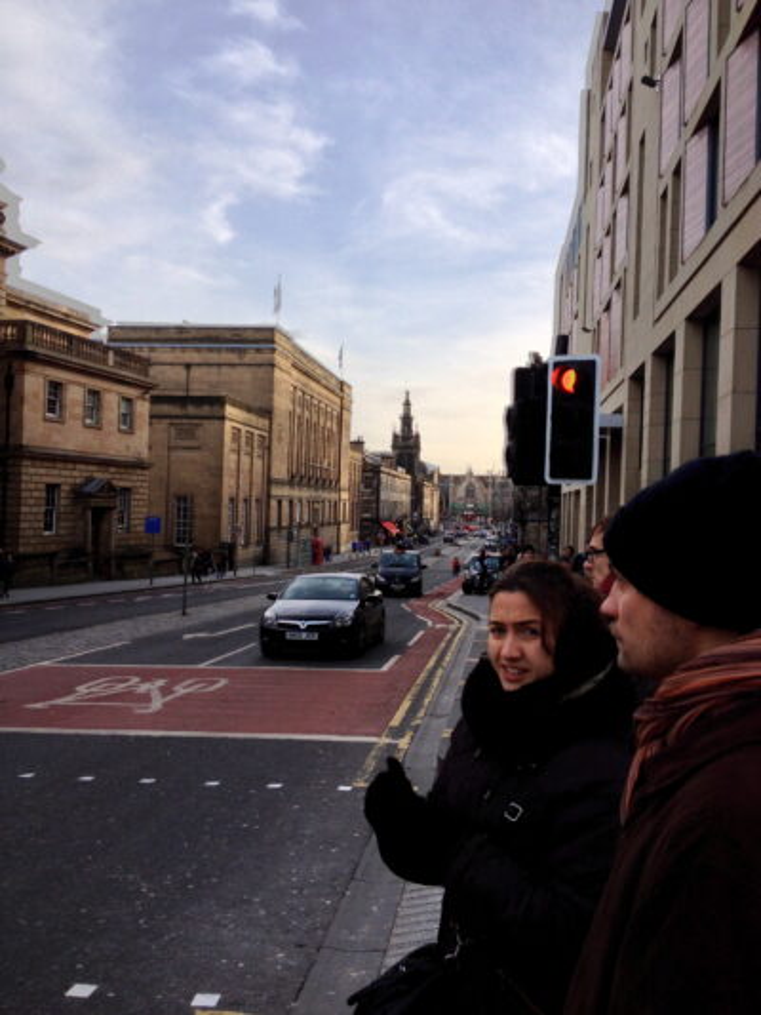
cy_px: 508
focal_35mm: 35
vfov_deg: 52.6
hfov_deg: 40.7
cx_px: 380
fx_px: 1026
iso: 50
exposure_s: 1/521
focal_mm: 4.28
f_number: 2.4
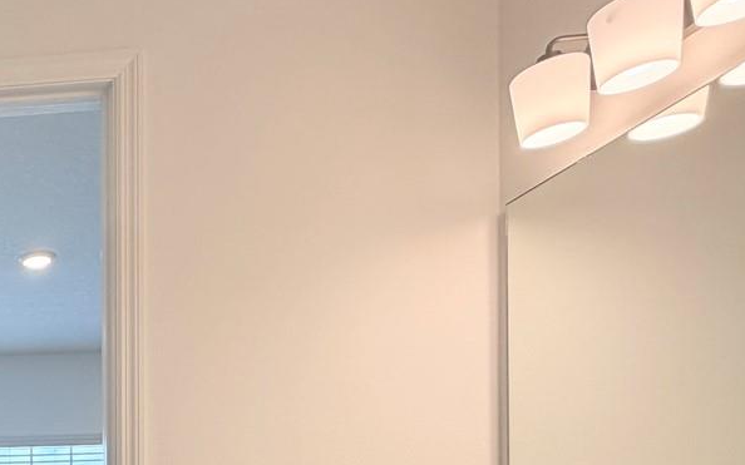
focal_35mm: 40
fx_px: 812
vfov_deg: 27.8
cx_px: -207
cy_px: 567
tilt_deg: +0.2
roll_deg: +0.2
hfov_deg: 35.2
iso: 80
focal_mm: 2.22
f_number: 2.2
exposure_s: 1/120
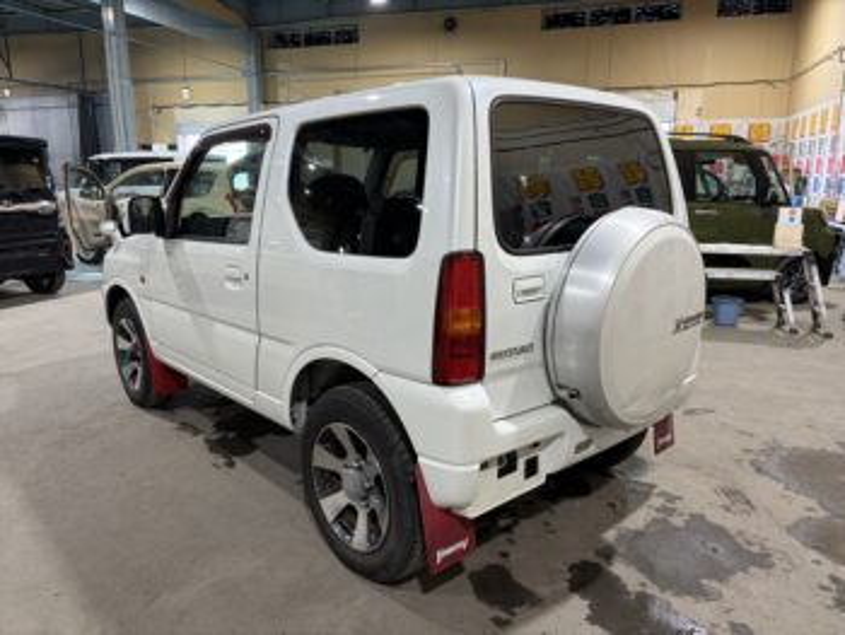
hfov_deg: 67.3
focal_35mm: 26
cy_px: 318
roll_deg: +0.9
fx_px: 635
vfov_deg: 53.1
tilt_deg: -11.4
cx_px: 422
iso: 80
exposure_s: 1/50
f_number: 1.6
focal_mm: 5.96
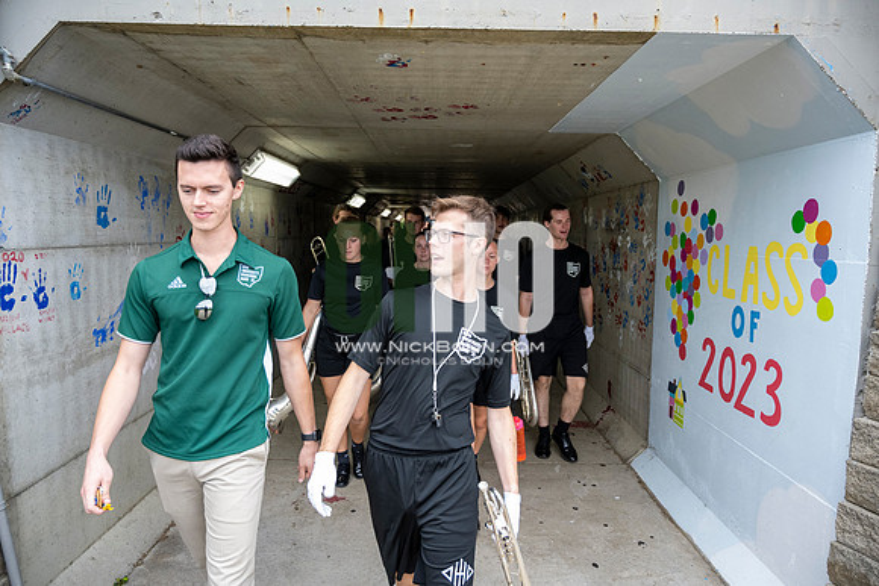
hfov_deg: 73.7
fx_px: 586
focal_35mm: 24
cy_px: 293
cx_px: 440
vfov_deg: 53.2
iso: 1250
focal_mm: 24
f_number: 4
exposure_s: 1/800
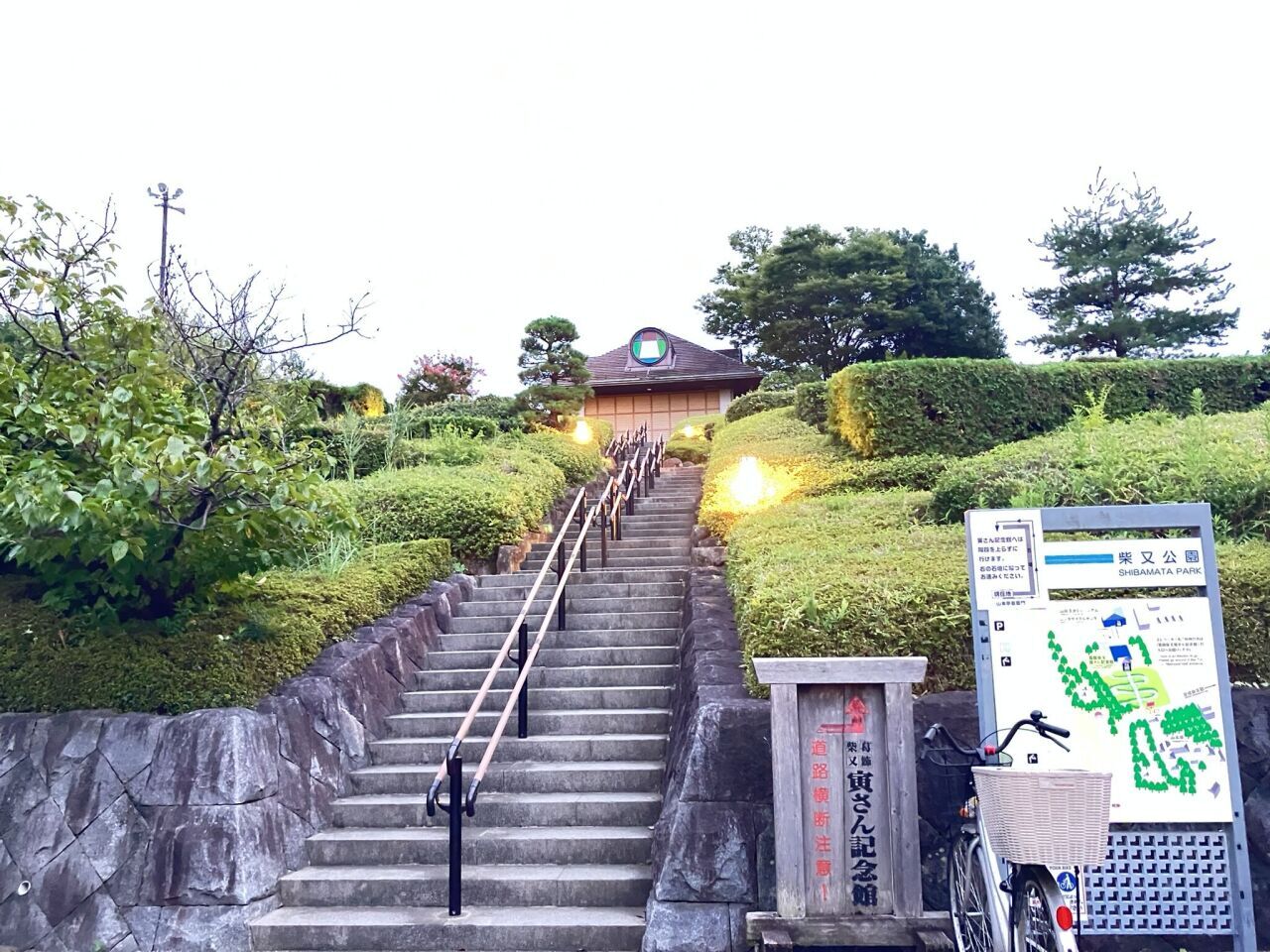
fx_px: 1027
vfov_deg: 49.7
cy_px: 476
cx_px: 635
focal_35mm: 28
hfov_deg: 63.4
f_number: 1.8
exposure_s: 1/17
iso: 640
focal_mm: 3.99
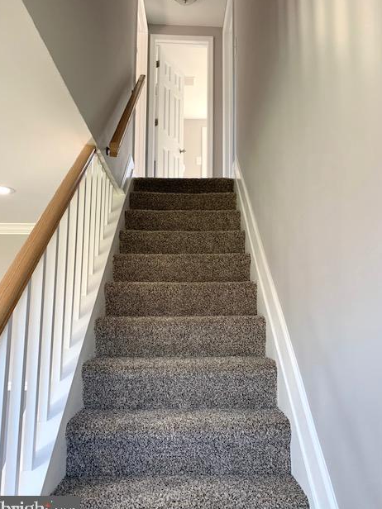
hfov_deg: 51.4
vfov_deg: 65.3
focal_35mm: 27
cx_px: 193
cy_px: 259
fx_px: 397
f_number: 1.8
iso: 100
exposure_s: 1/90
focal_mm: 4.25
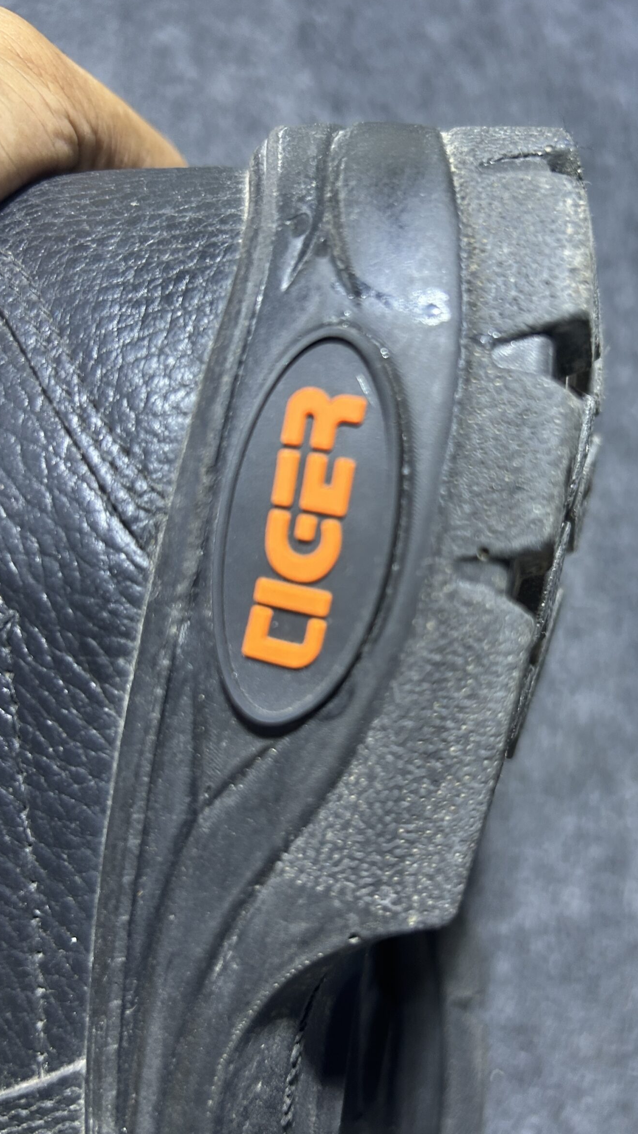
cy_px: 576
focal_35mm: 31
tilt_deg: -48.0
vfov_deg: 62.6
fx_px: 932
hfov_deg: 37.6
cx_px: 391
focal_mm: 5.7
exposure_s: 1/50
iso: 125
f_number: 1.5
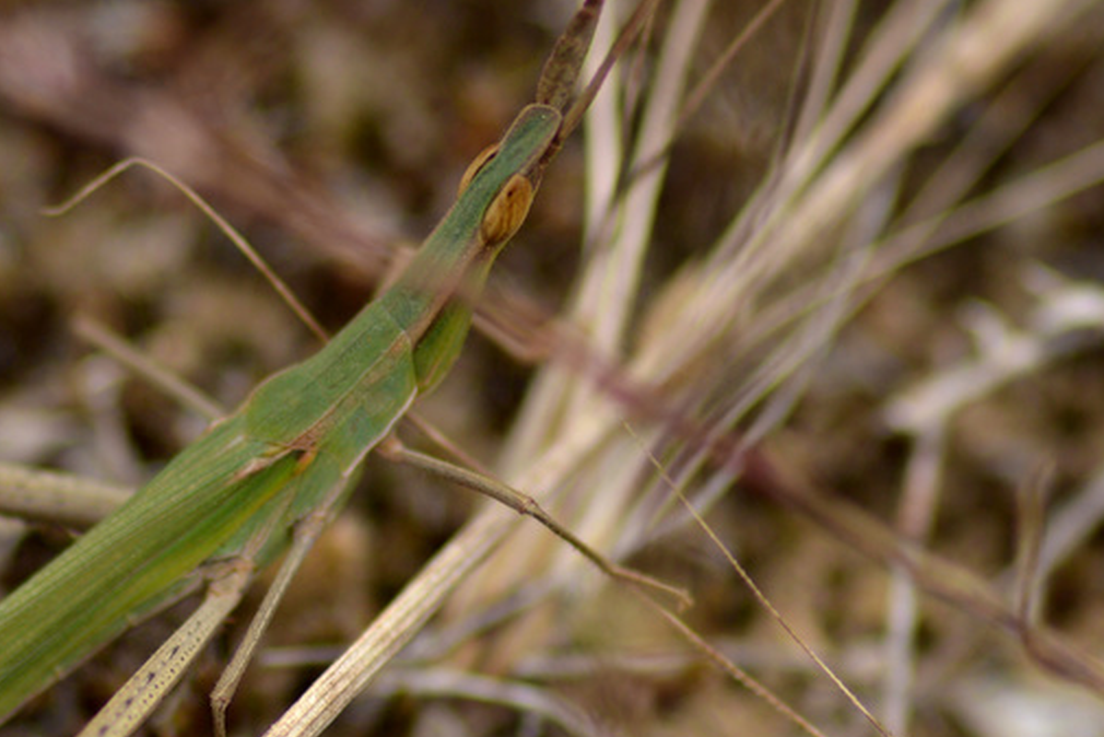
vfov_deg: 4.8
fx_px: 8742
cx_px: 146
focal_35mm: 285
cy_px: 418
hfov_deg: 7.2
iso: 100
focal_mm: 100
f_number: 5.6
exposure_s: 1/200
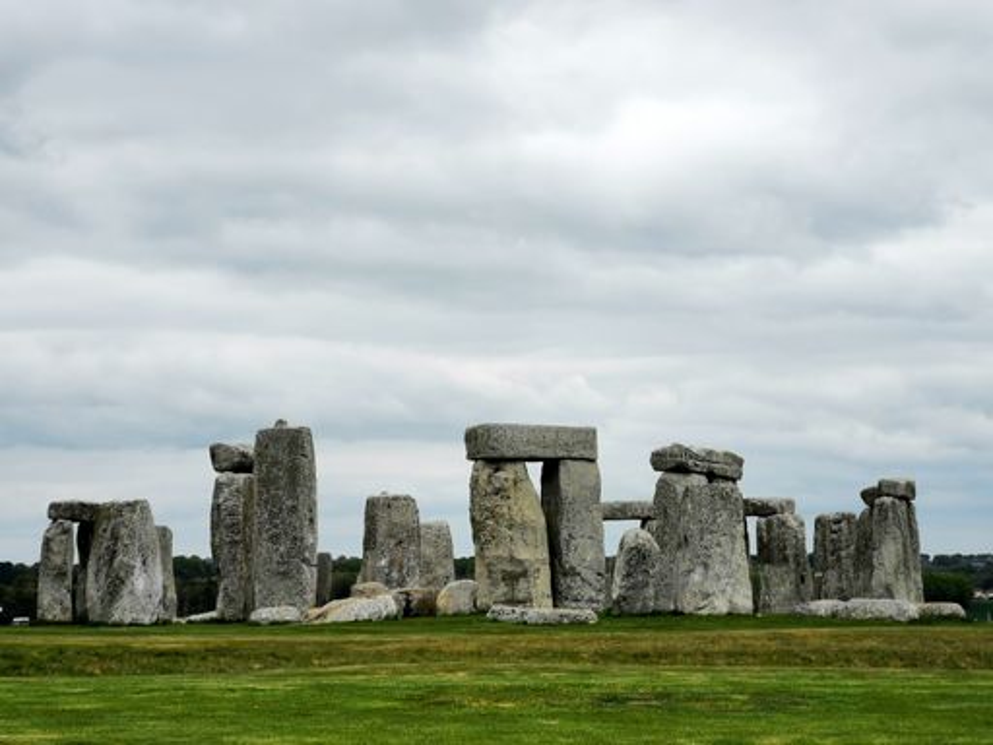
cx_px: 496
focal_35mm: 91
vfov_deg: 16.2
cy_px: 372
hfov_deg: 21.5
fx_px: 2610
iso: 50
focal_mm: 7.48
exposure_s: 1/1000
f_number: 2.4
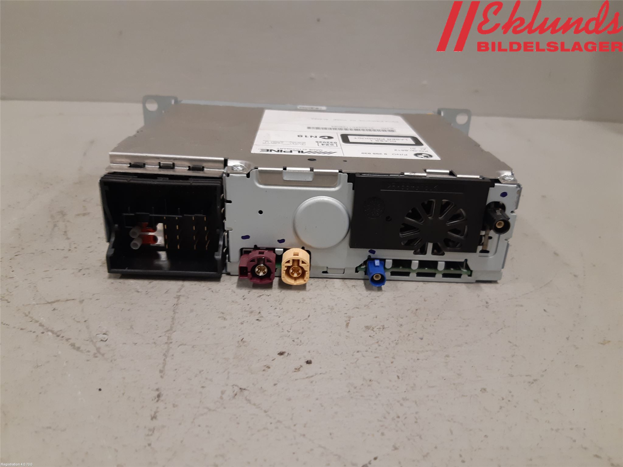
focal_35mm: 26
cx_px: 312
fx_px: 468
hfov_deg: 67.3
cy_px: 234
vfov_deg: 53.1
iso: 125
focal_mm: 3.93
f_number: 1.7
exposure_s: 1/50
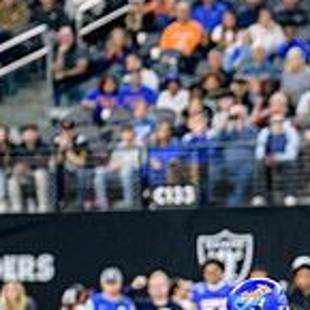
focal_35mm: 579
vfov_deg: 3.0
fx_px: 5866
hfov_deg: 3.0
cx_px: 494
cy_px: 382
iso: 1250
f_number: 2.8
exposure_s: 1/400
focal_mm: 170
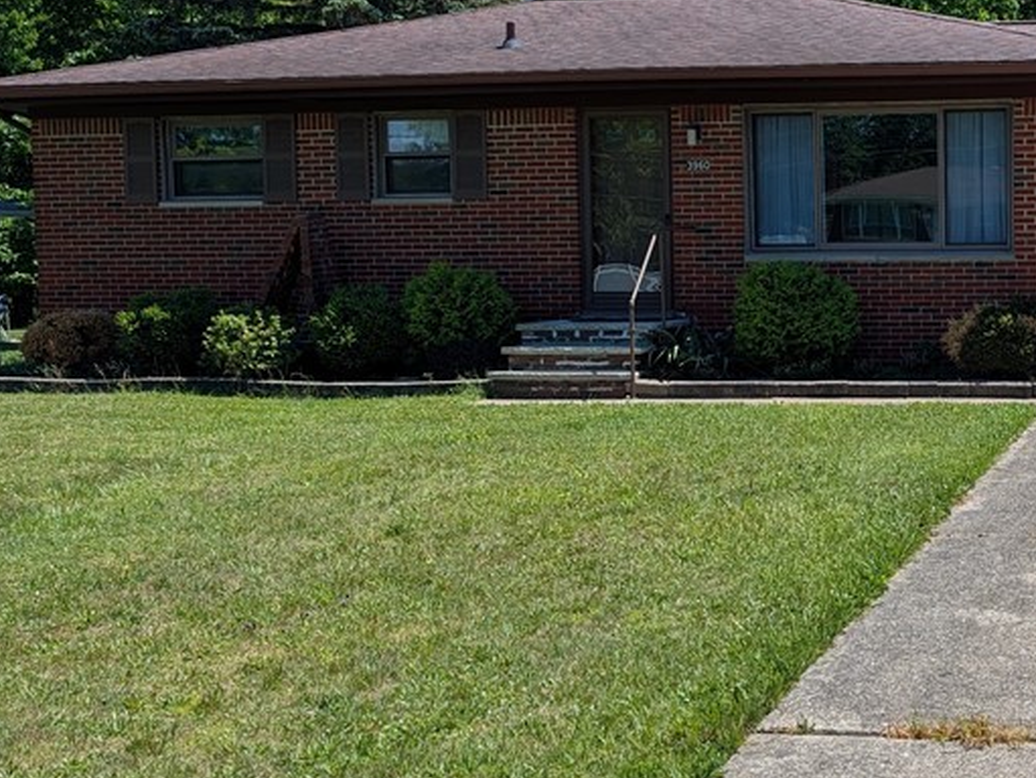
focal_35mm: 48
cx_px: 928
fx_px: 1438
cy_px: 324
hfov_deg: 37.1
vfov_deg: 30.2
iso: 19
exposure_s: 1/1052
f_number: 1.68
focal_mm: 6.9
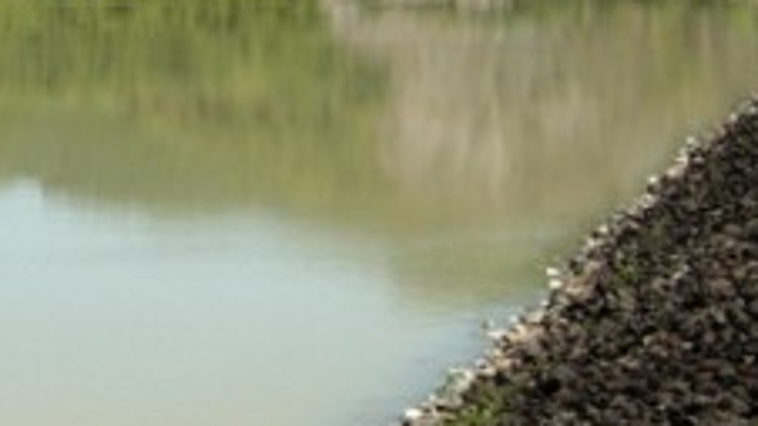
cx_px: 91
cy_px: -94
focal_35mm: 104
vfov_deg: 11.4
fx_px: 2090
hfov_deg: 20.2
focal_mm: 7.5
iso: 50
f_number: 6.1
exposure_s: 1/242
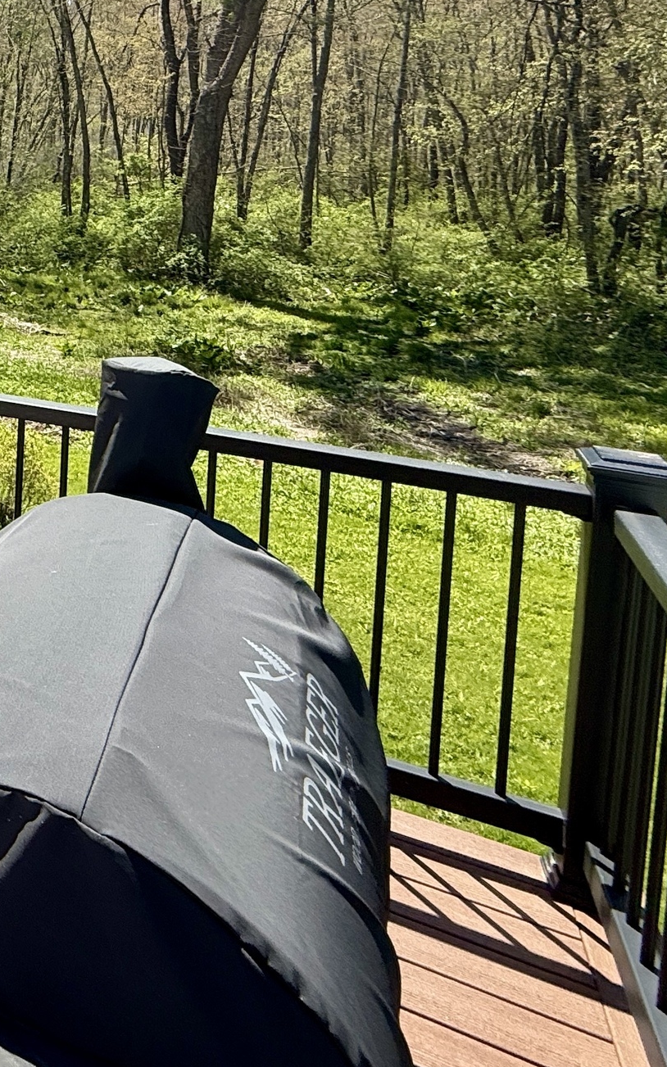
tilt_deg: -3.3
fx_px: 1018
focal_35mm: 35
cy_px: 198
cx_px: -445
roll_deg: +0.8
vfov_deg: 51.5
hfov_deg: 23.9
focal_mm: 2.22
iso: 50
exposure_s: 1/914
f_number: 2.2
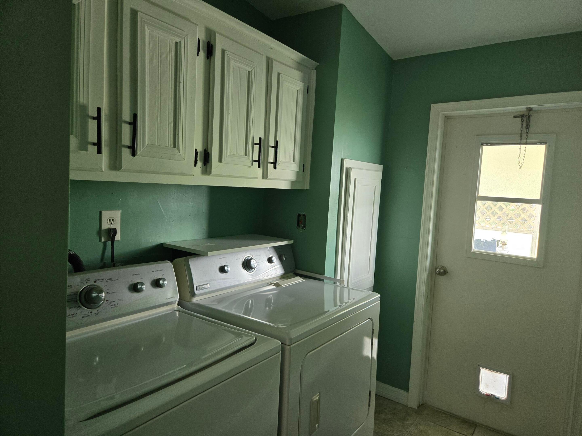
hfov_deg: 73.9
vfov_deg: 58.9
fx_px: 387
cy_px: 218
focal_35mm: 23
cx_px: 291
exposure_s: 1/120
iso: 250
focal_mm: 5.4
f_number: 1.8
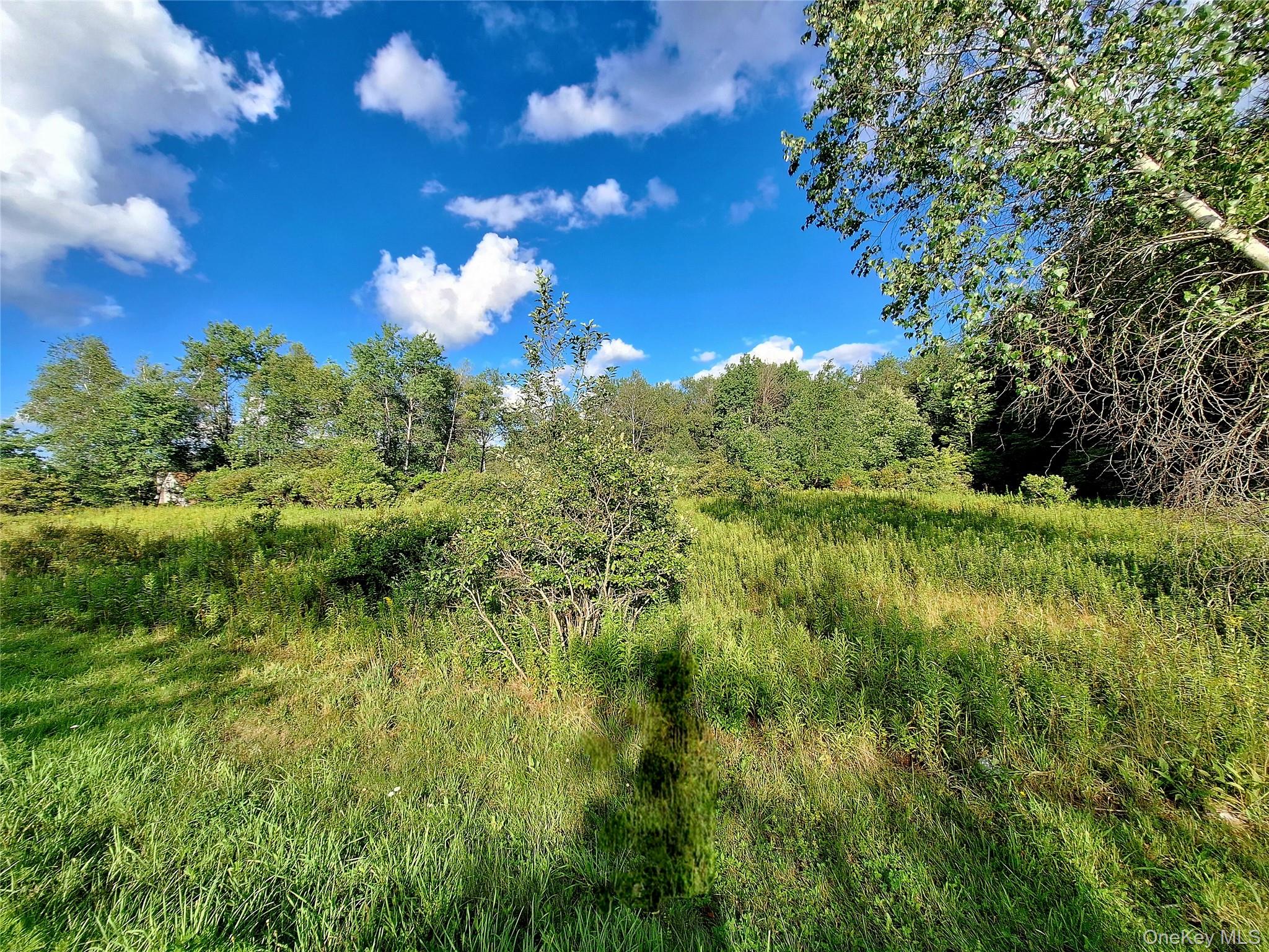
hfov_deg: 106.2
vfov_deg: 89.9
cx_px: 634
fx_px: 477
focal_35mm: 13
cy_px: 476
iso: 40
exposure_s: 1/1429
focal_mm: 1.74
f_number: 2.2
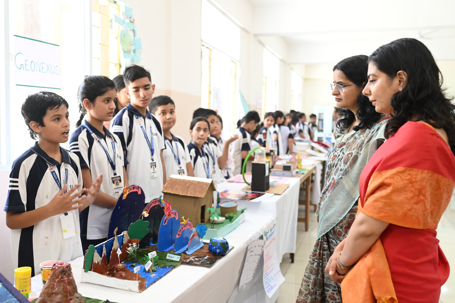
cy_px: 152
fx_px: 442
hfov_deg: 54.5
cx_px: 228
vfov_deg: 37.8
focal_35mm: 35
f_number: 3.2
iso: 800
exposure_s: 1/160
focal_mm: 35
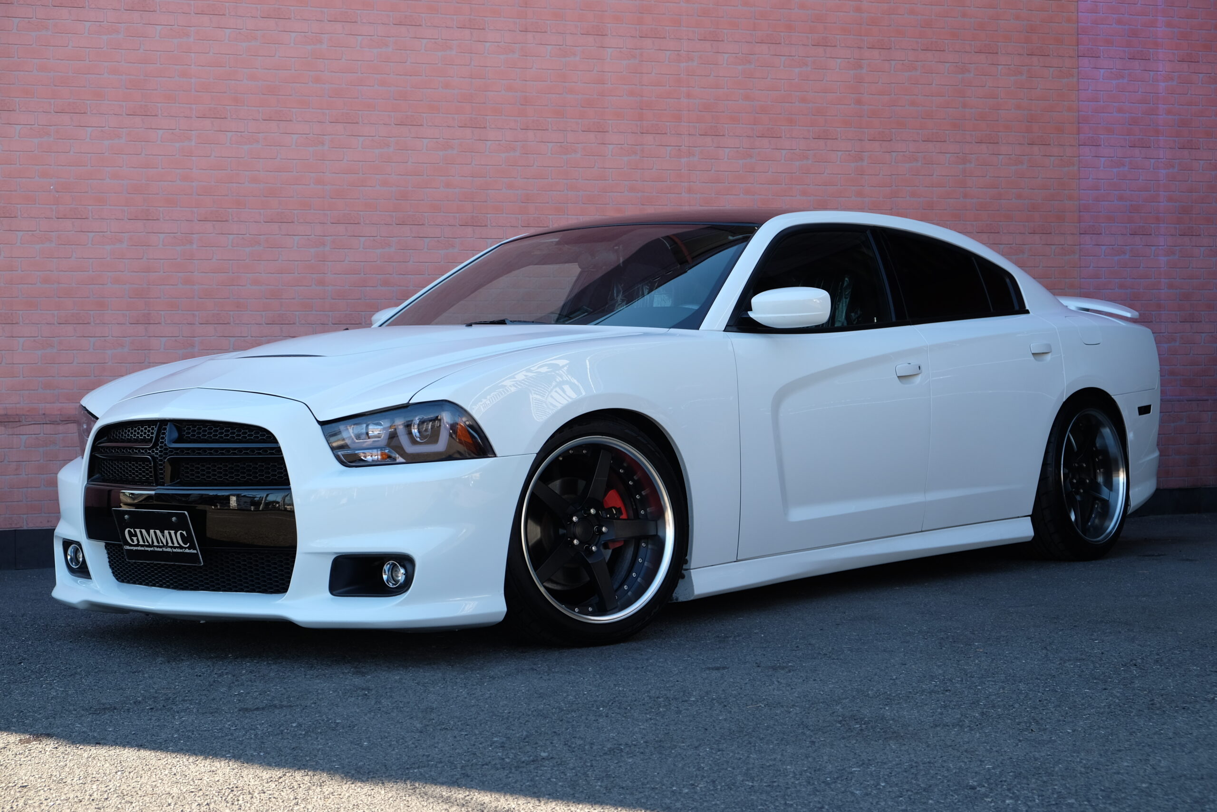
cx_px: 608
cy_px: 406
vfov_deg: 22.3
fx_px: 2062
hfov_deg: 32.9
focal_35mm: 61
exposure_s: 1/150
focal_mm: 40.7
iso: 200
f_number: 5.6
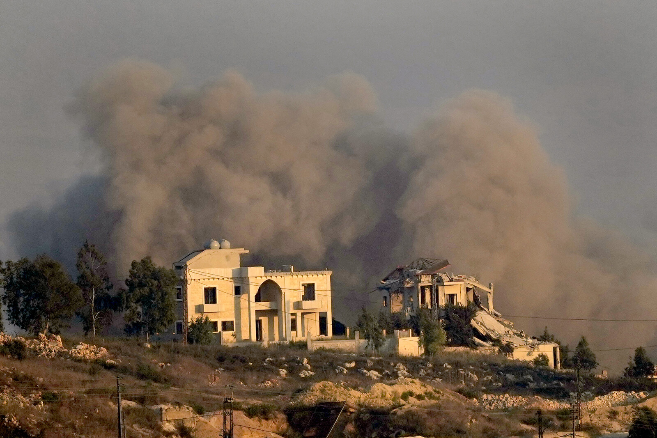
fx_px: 16425
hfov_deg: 2.3
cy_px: 219
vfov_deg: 1.5
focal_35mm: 900
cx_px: 328
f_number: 4
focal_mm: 600
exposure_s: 1/1250
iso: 320
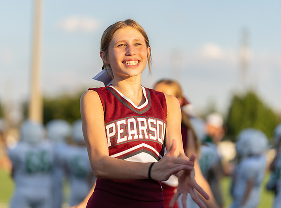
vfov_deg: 9.6
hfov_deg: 12.9
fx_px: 1245
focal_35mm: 154
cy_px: 104
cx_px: 124
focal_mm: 143
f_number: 2.8
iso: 100
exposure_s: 1/640
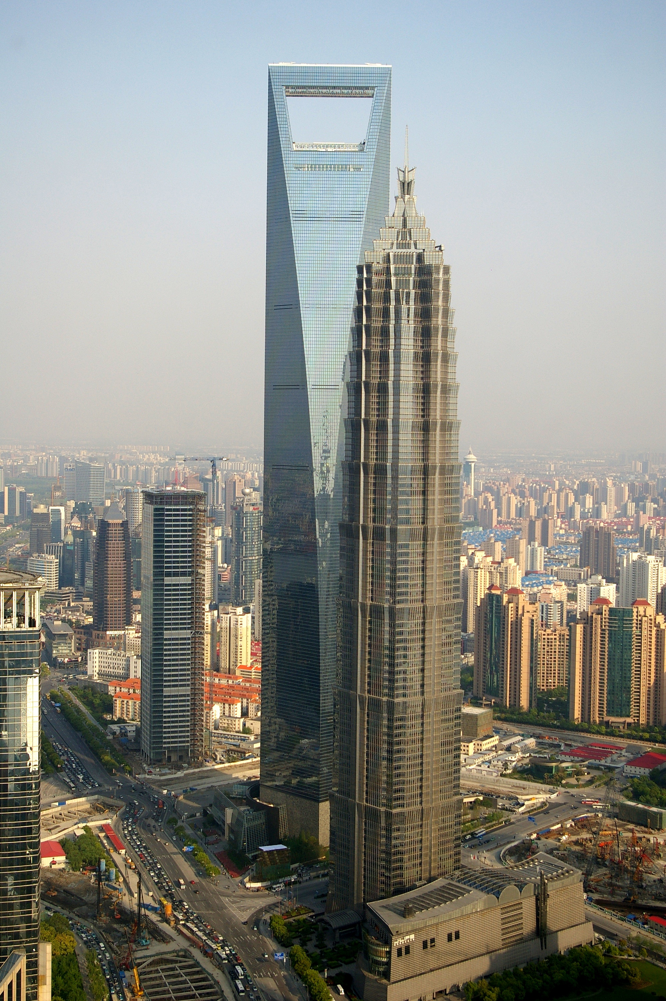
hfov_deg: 25.7
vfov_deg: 37.9
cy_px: 500
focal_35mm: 52
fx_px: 1459
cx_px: 333
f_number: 5.6
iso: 200
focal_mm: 35
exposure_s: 1/750
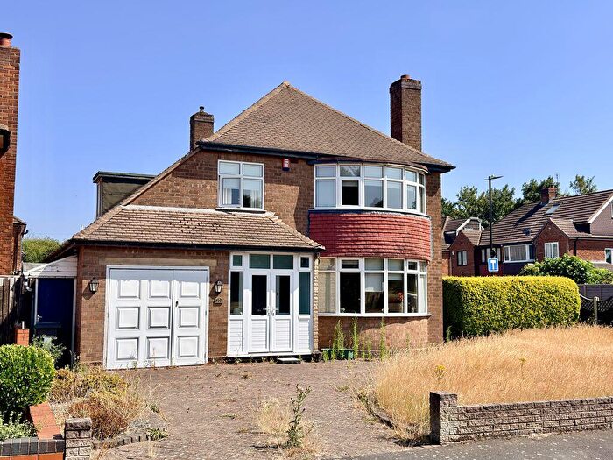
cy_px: 230
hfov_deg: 46.8
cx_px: 306
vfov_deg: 36.0
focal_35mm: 40
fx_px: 708
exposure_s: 1/4292
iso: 64
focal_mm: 6.76
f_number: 1.78
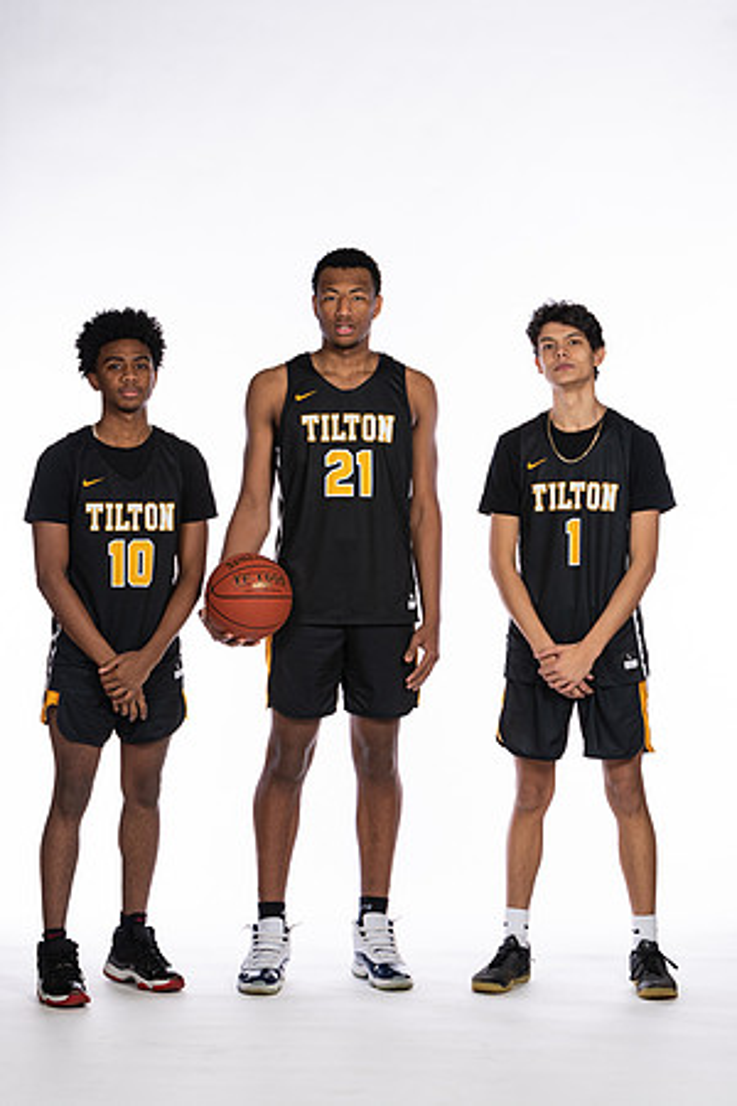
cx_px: 368
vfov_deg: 19.5
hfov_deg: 13.0
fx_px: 3224
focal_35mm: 105
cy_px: 553
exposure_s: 1/100
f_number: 5.6
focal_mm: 70
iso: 100
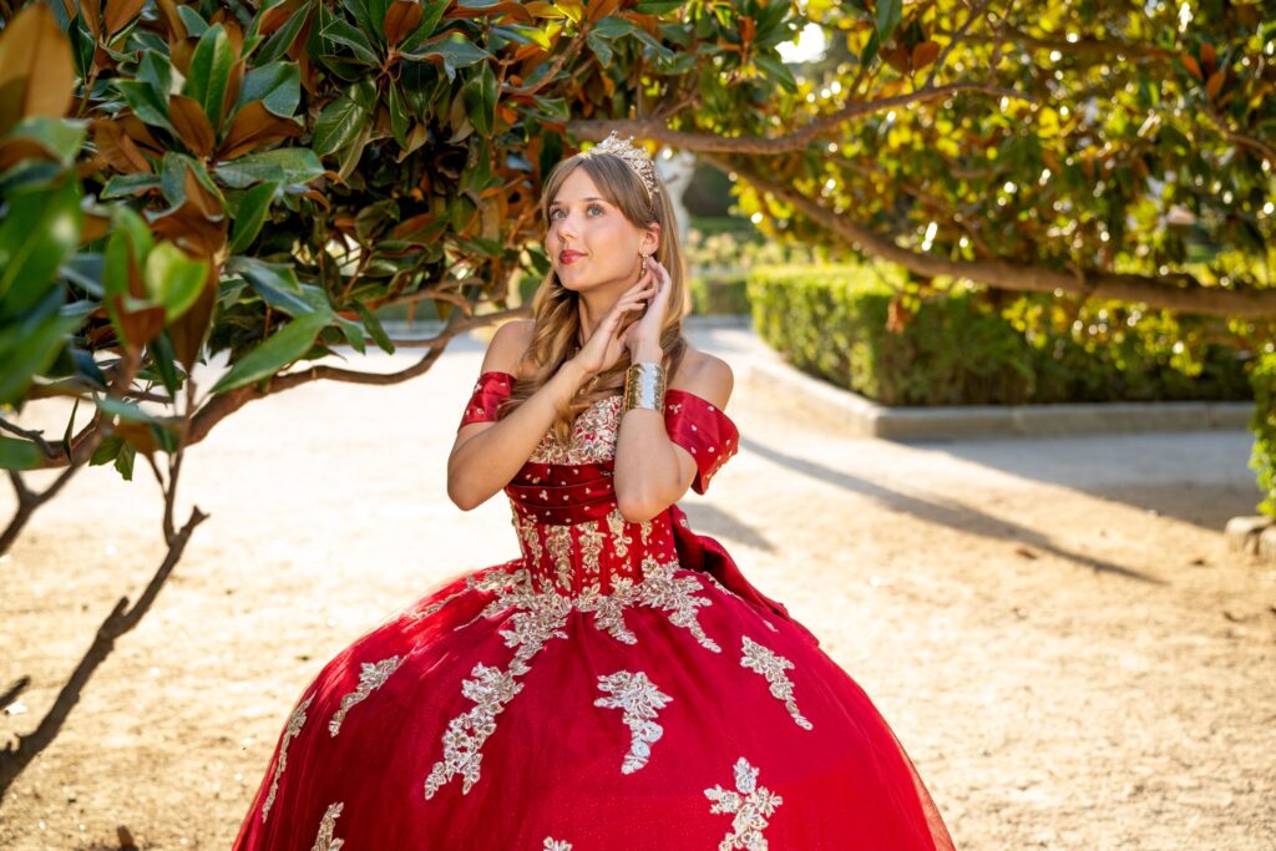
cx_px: 638
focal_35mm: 49
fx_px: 1737
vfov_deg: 27.5
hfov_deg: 40.3
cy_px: 426
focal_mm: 49
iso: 160
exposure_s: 1/200
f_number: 2.8
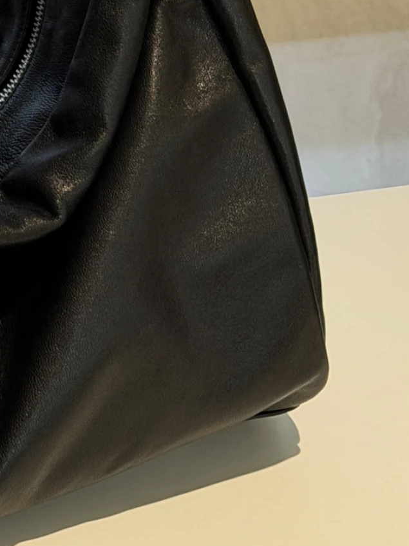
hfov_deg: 9.0
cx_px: -169
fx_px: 2537
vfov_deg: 12.1
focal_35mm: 161
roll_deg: -0.5
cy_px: -61
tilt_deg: -23.8
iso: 160
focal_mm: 6.76
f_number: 1.78
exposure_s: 1/120
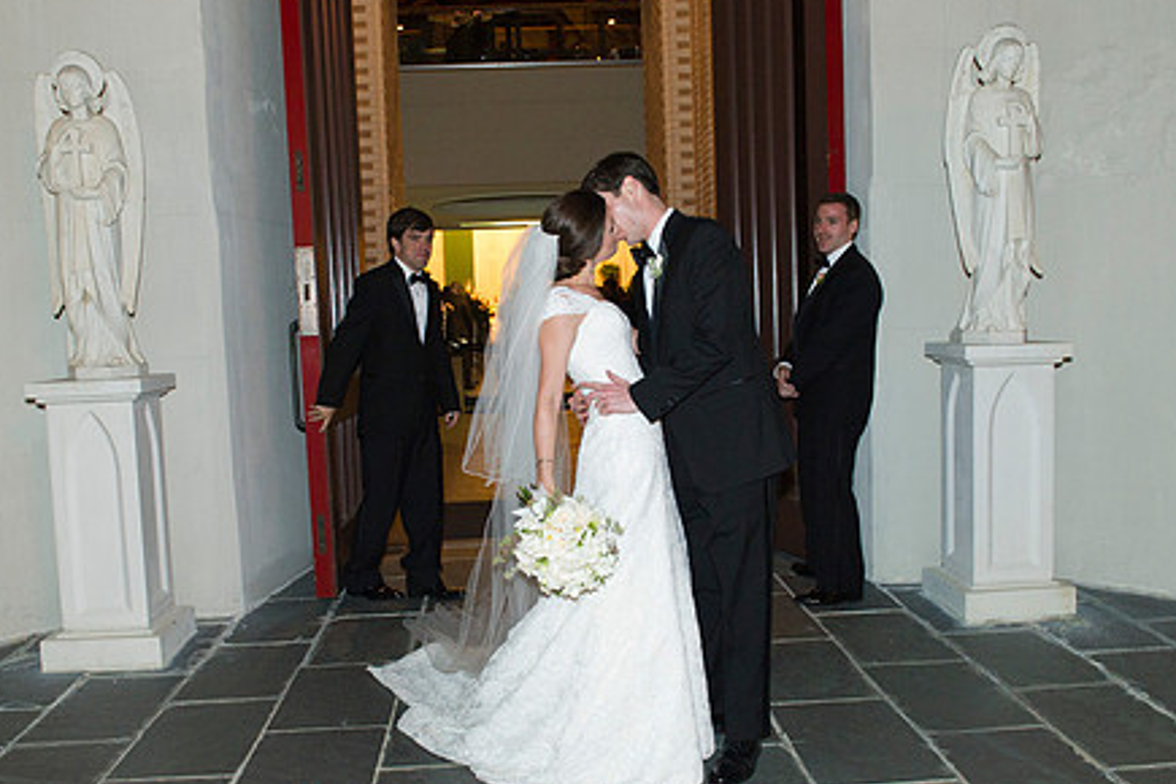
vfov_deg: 41.1
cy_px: 395
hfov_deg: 58.7
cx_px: 570
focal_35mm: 32
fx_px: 1045
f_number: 5
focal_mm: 24
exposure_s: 1/80
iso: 1600
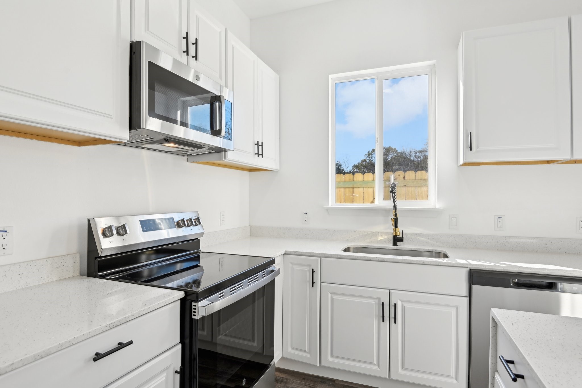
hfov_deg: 86.9
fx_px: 307
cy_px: 194
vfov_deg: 64.5
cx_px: 291
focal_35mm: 19
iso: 400
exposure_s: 1/200
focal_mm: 19
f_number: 8
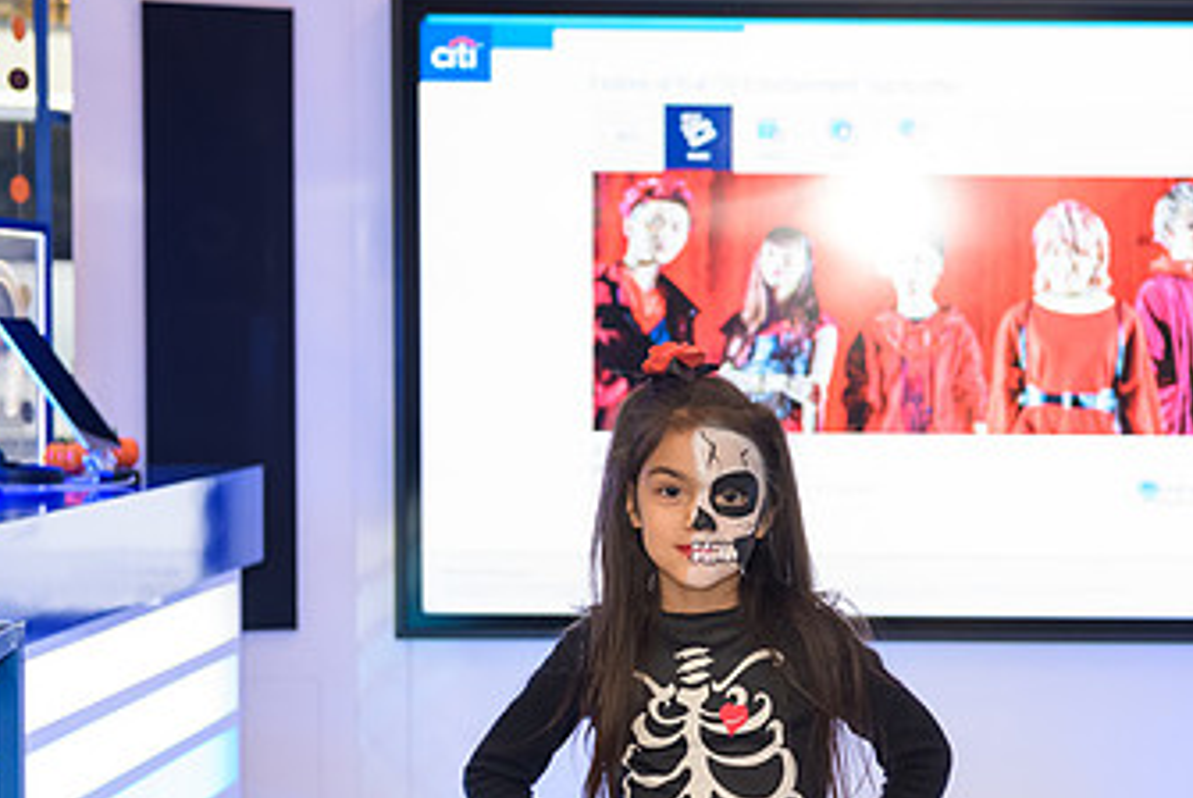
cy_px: 522
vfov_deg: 15.2
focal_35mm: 90
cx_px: 951
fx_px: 2985
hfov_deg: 22.3
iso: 800
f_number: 3.2
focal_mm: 52
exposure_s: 1/125
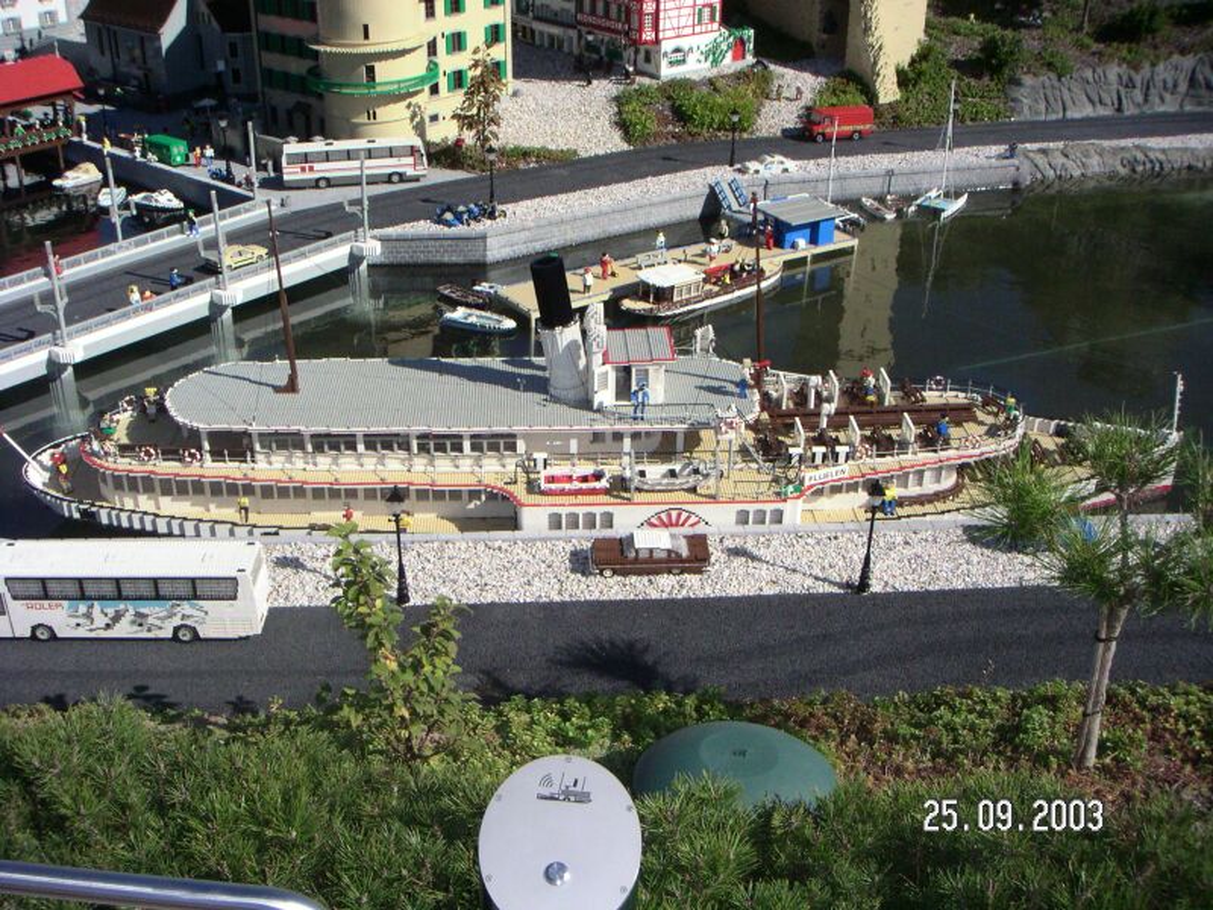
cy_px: 455
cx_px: 606
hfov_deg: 50.1
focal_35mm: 37
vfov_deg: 38.7
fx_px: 1297
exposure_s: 1/750
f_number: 6.6
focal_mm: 5.7
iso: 160
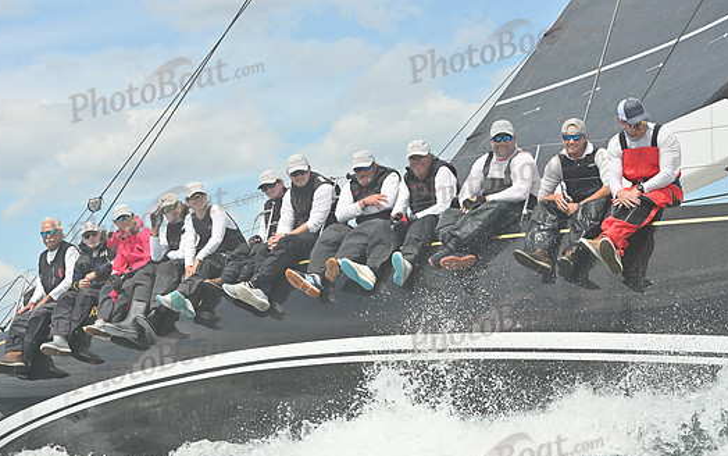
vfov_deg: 11.4
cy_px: 268
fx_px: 2283
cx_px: 338
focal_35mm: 115
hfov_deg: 18.1
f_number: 10
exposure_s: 1/1250
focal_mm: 102
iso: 320
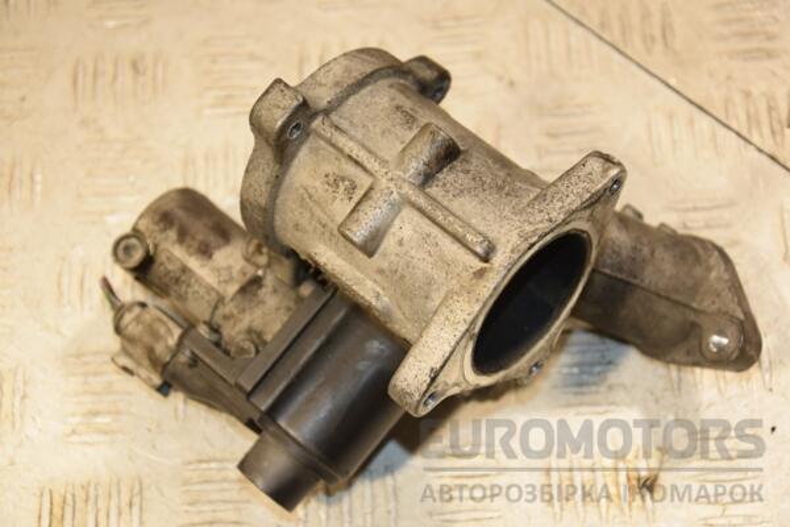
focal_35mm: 93
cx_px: 395
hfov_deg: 21.9
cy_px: 264
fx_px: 2041
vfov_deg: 14.7
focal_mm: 62
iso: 800
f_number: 5.6
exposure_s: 1/200
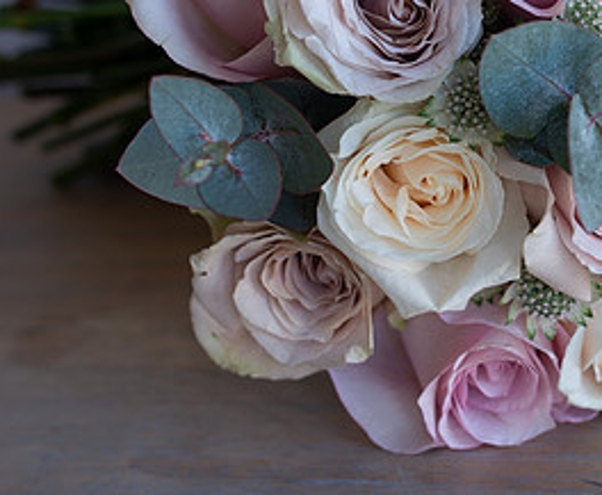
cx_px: 619
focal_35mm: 107
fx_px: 1927
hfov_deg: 17.3
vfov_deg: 14.6
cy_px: 105
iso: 160
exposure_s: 1/125
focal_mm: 35
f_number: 3.2
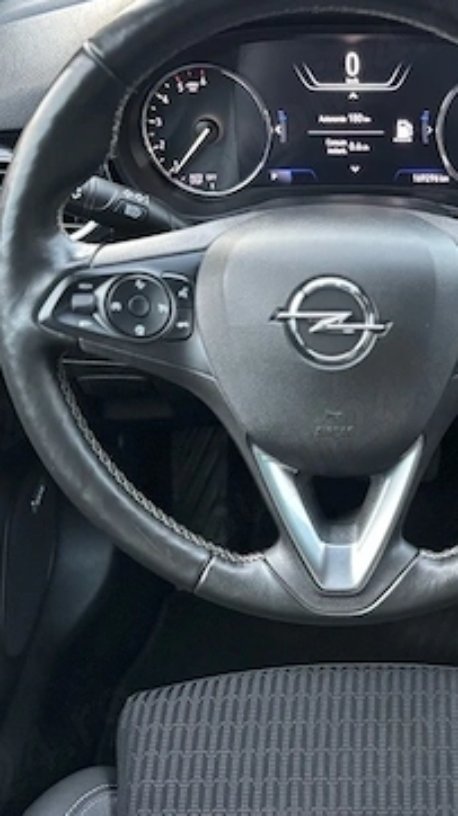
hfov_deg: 24.5
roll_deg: -1.1
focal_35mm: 47
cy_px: 451
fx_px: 1017
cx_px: 429
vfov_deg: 43.7
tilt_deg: -43.0
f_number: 1.6
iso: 500
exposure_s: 1/52
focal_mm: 5.96
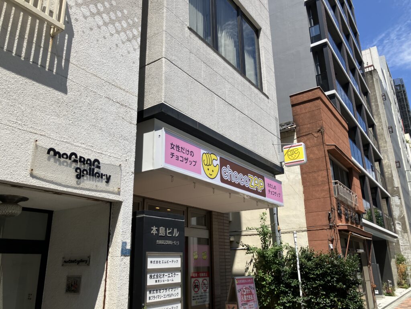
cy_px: 154
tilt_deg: +19.5
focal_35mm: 28
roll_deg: +1.4
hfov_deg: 63.4
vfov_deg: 49.7
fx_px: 332
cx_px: 206
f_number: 1.8
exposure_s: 1/2024
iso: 32
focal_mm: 3.99
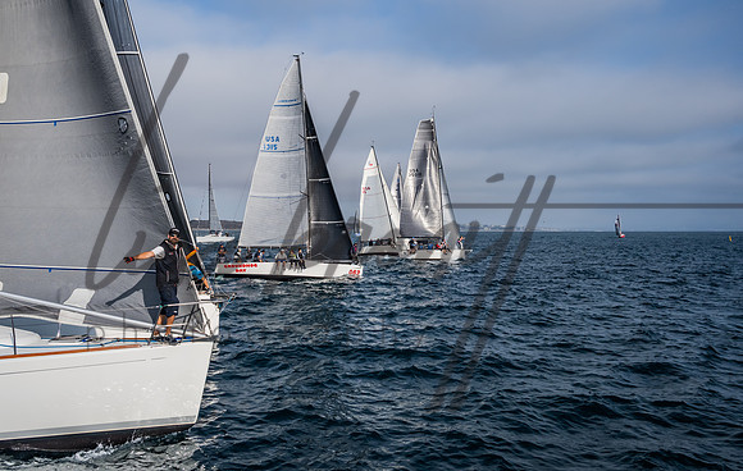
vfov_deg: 39.0
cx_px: 315
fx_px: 662
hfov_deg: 58.3
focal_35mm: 33
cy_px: 189
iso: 400
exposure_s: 1/1250
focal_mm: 27.5
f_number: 9
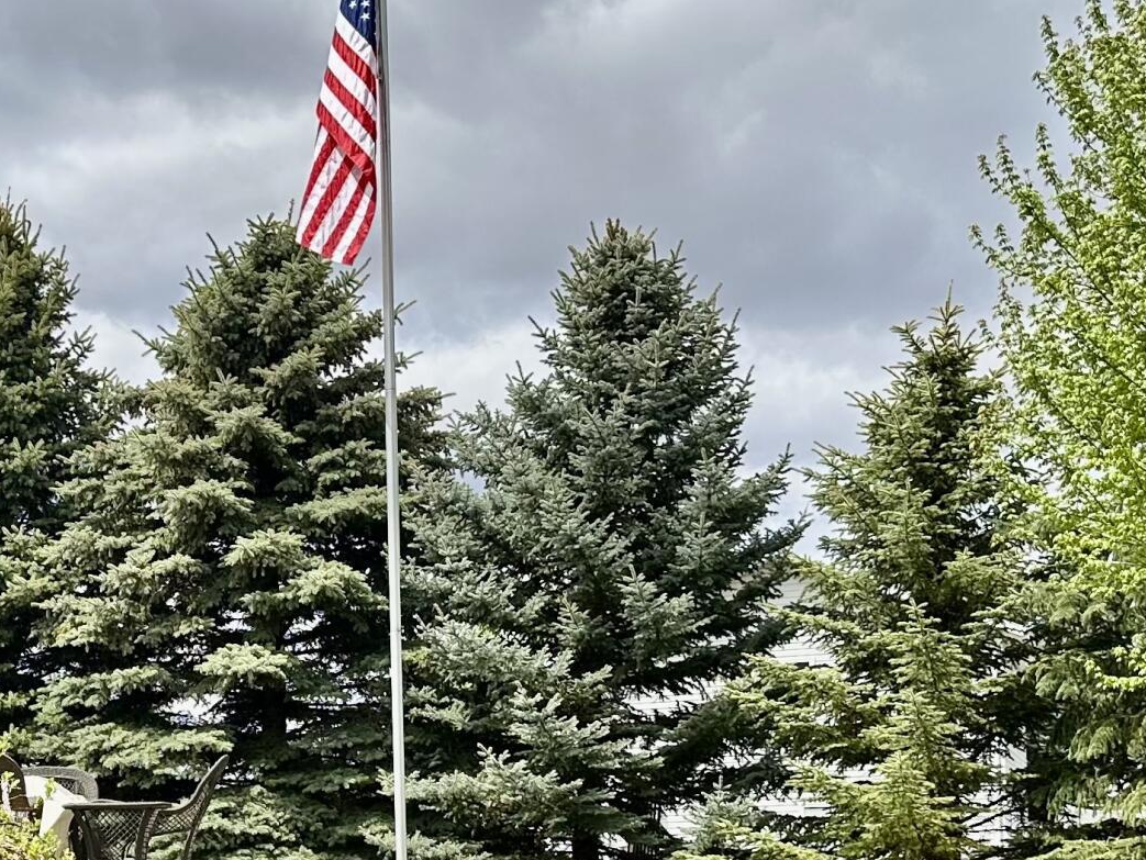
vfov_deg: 20.6
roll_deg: +1.3
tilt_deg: +0.9
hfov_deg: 26.7
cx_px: 8
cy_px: 864
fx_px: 2285
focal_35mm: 69
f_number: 1.78
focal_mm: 6.86
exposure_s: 1/3861
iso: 80
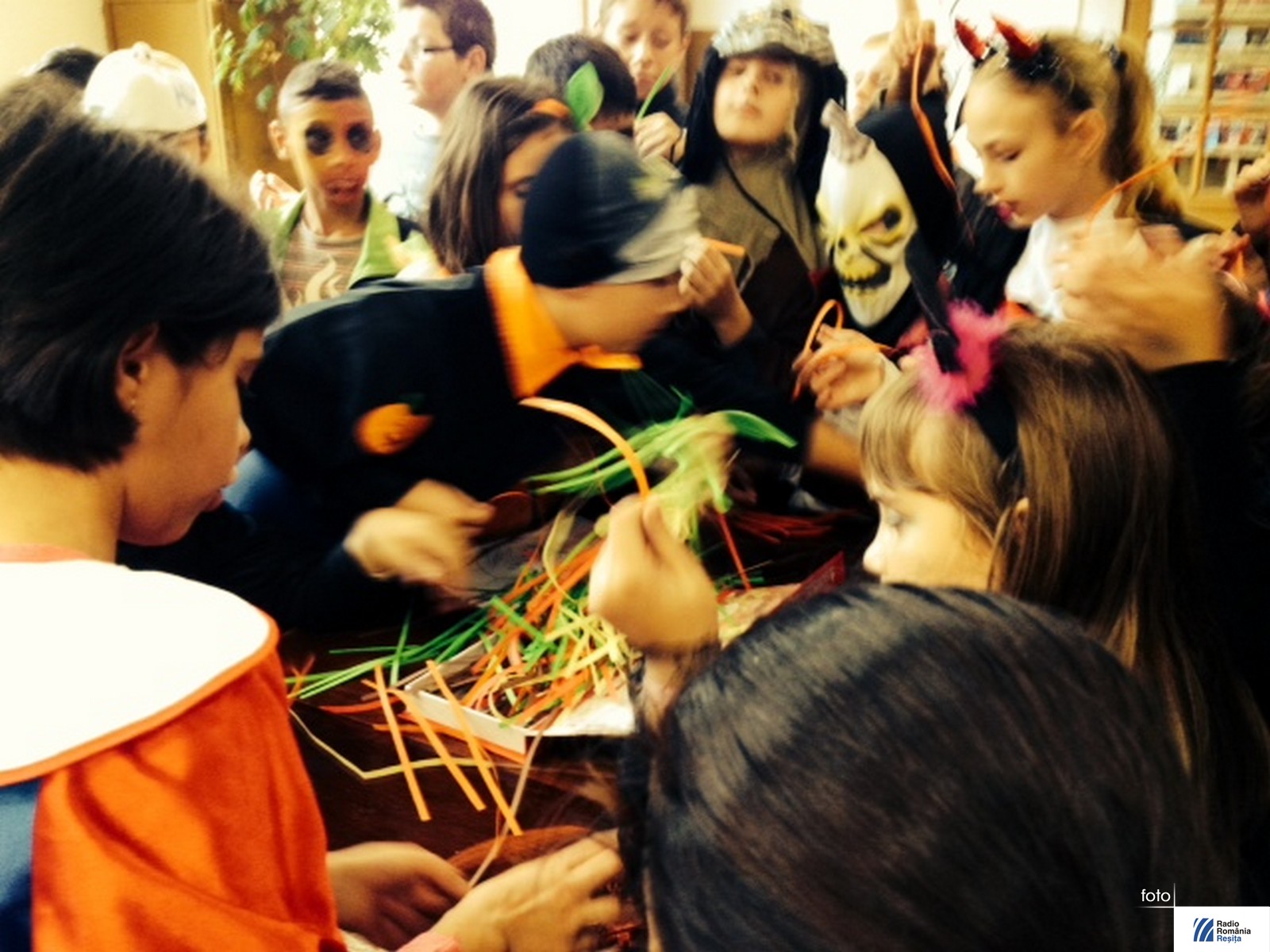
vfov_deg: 40.7
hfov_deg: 52.6
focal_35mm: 35
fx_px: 1284
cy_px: 476
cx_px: 635
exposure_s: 1/20
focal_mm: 4.28
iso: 200
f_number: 2.4
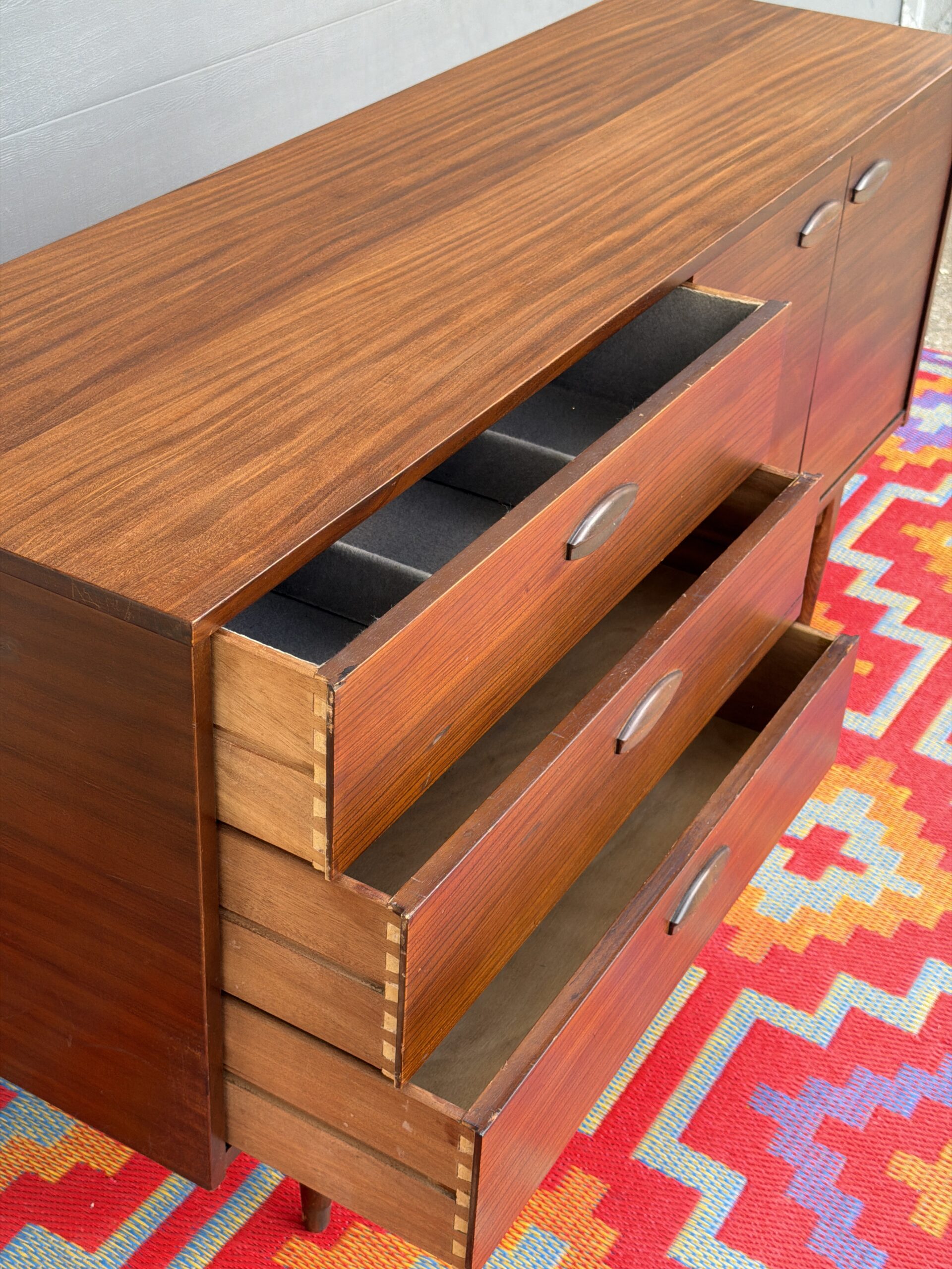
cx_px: 476
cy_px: 634
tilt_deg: -30.6
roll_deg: -0.1
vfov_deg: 39.7
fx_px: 1760
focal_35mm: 48
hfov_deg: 30.3
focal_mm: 6.76
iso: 50
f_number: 1.78
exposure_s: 1/121
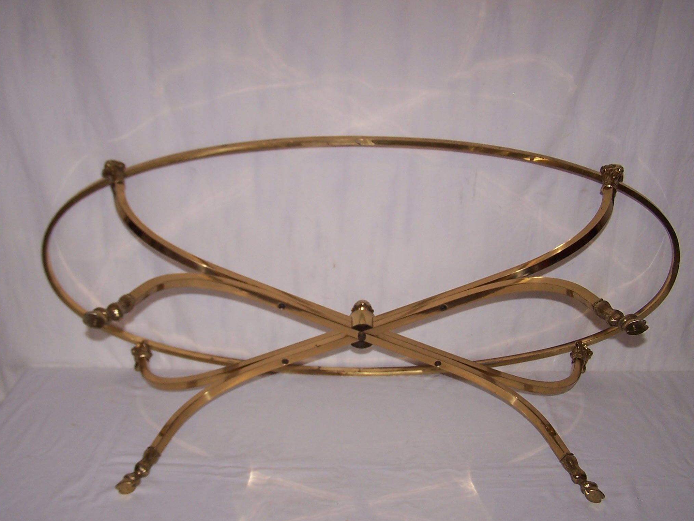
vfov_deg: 33.6
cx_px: 350
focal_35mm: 43
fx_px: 862
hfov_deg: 43.9
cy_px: 278
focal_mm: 6.3
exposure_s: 1/60
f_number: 2.8
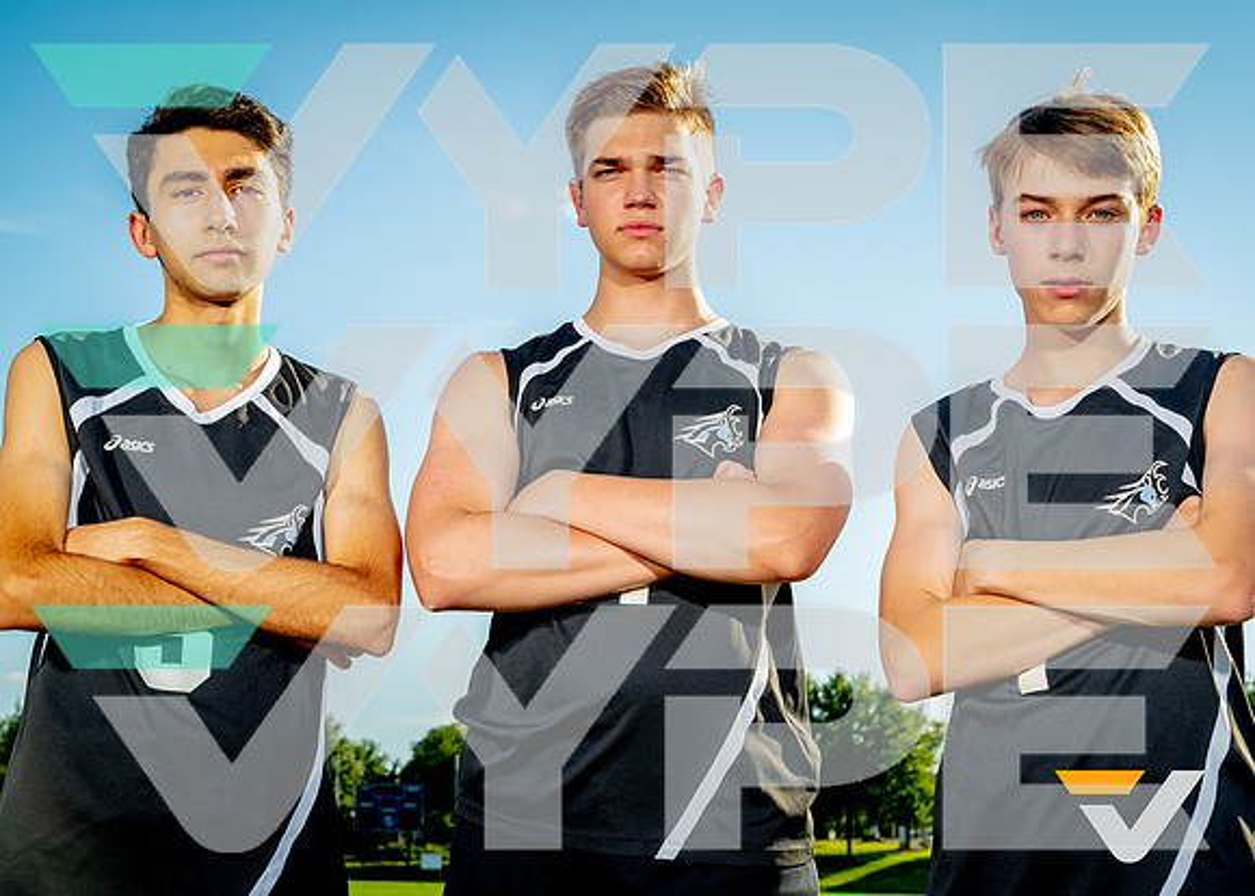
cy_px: 448
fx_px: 1919
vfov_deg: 26.3
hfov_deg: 36.2
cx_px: 639
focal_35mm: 54
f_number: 9
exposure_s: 1/125
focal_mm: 51
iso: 100
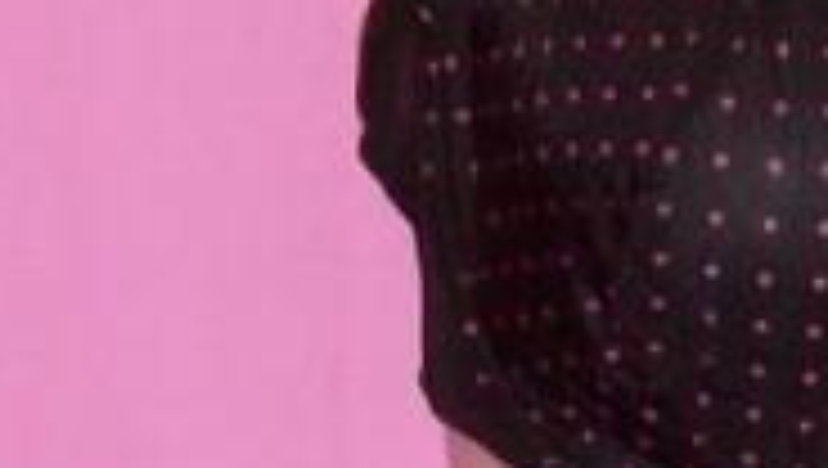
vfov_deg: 5.7
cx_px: 1179
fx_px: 4682
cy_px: 675
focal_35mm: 213
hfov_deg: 9.8
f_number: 3
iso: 80
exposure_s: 1/73.6
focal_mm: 7.6
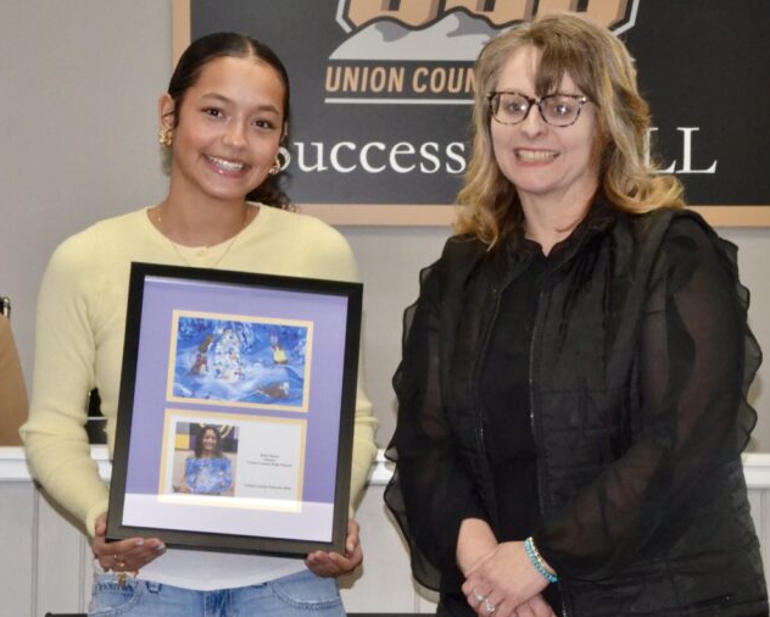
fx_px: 2416
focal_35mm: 106
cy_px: 311
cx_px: 378
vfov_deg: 14.5
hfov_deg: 18.1
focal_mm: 62
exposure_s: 1/60
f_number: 20
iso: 3200
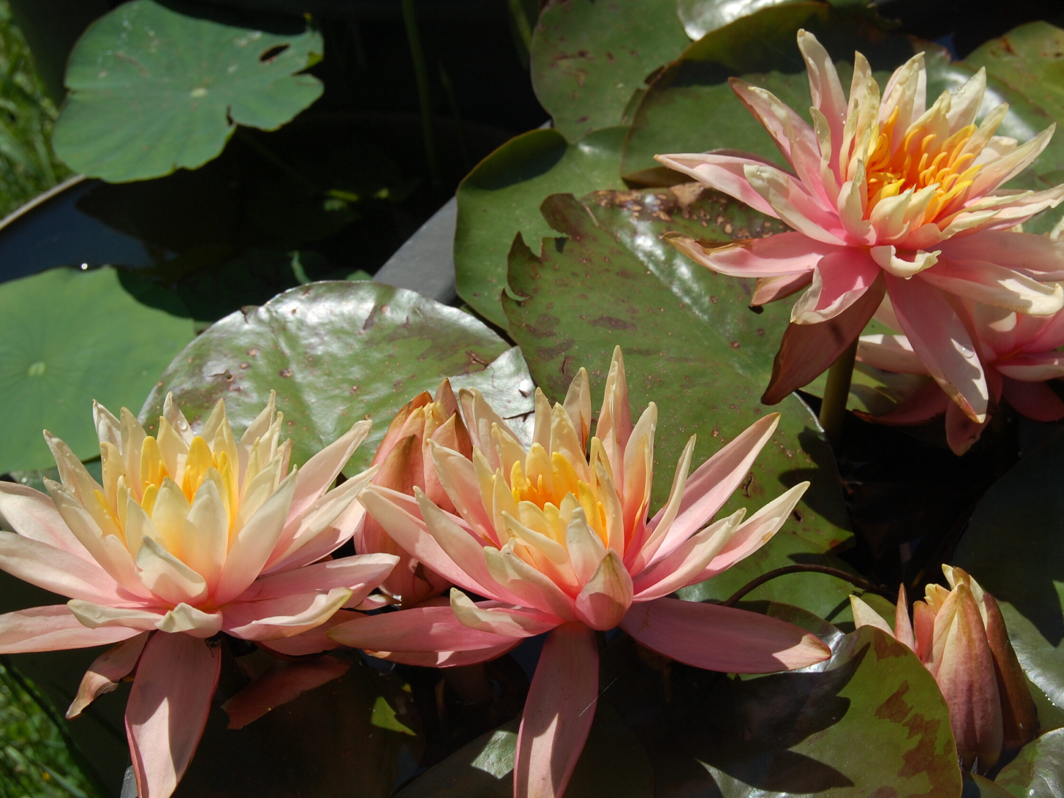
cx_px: 582
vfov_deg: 22.3
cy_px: 401
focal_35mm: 66
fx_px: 2029
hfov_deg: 29.4
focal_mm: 40
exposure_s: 1/400
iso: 200
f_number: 10
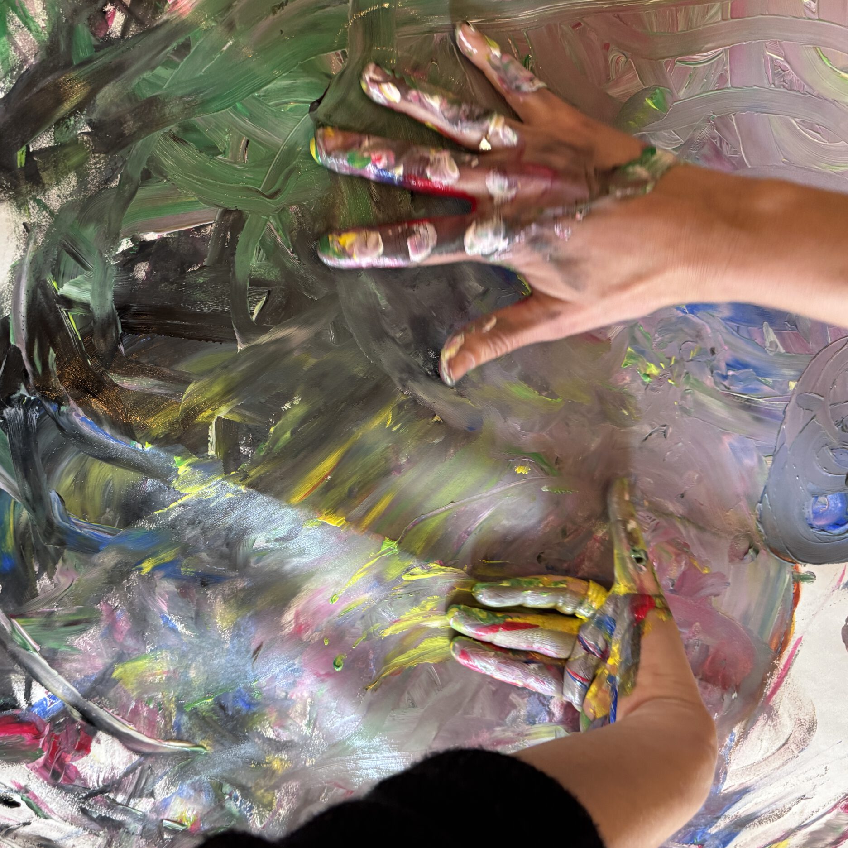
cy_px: 426
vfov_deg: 55.6
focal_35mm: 29
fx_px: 804
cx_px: 319
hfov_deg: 55.0
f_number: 1.78
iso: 250
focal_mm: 6.76
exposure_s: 1/60
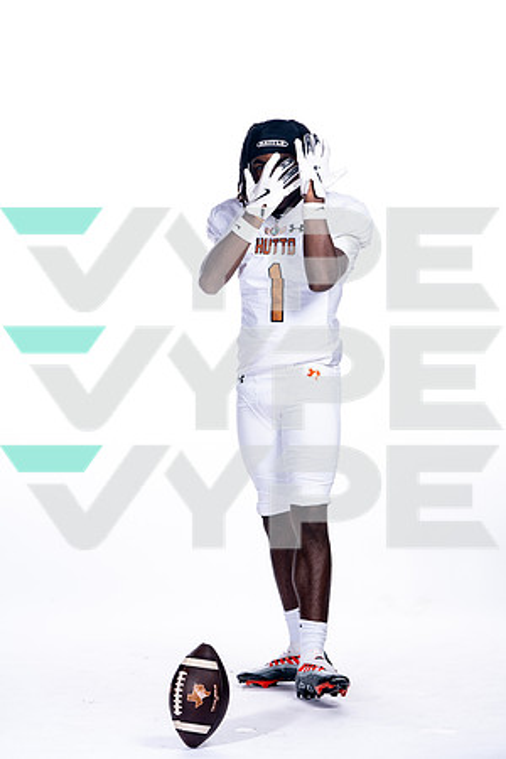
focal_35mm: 113
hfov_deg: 12.1
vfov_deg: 18.1
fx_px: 2382
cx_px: 253
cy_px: 380
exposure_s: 1/250
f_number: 5.6
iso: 400
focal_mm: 113
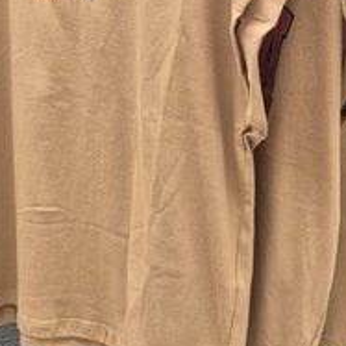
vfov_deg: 28.7
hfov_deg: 29.5
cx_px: 209
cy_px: 51
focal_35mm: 58
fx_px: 656
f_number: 1.8
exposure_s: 1/180
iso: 200
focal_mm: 5.4
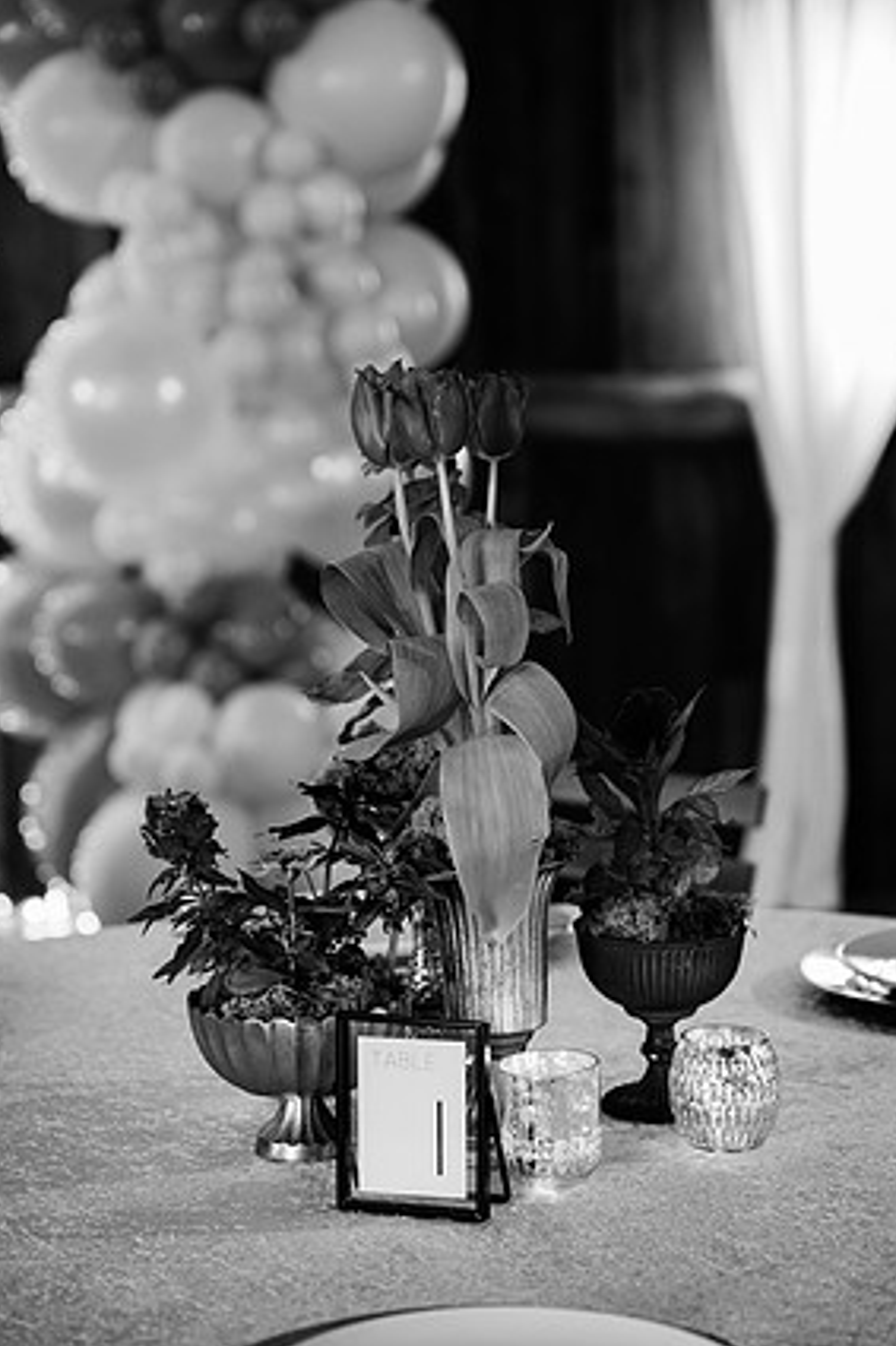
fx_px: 2765
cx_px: 451
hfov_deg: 18.4
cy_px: 700
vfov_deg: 27.4
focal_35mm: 74
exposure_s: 1/200
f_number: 3.5
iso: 1250
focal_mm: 70
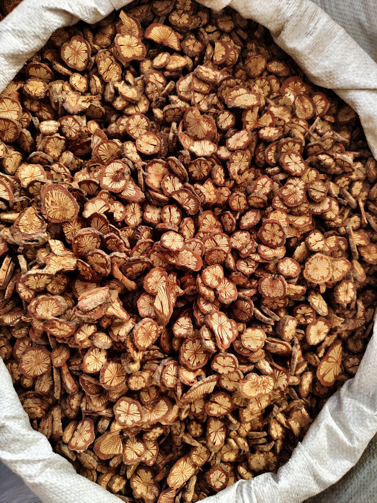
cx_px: 188
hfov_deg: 58.9
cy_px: 252
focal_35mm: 23
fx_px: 334
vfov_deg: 73.9
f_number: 1.88
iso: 802
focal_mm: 5.56
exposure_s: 1/50
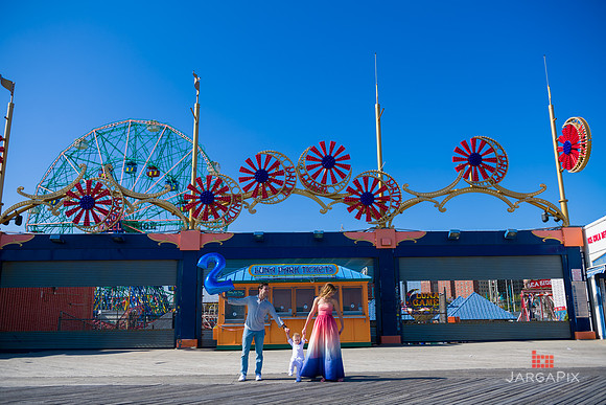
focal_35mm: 31
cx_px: 303
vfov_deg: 42.3
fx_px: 522
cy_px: 202
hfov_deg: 60.3
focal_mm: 31
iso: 200
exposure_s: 1/1600
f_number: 5
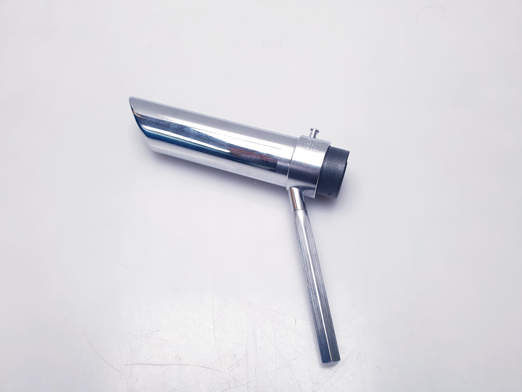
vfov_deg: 53.1
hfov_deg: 67.3
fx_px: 392
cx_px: 261
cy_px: 196
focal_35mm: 26
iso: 64
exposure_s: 1/50
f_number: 2.4
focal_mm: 4.3
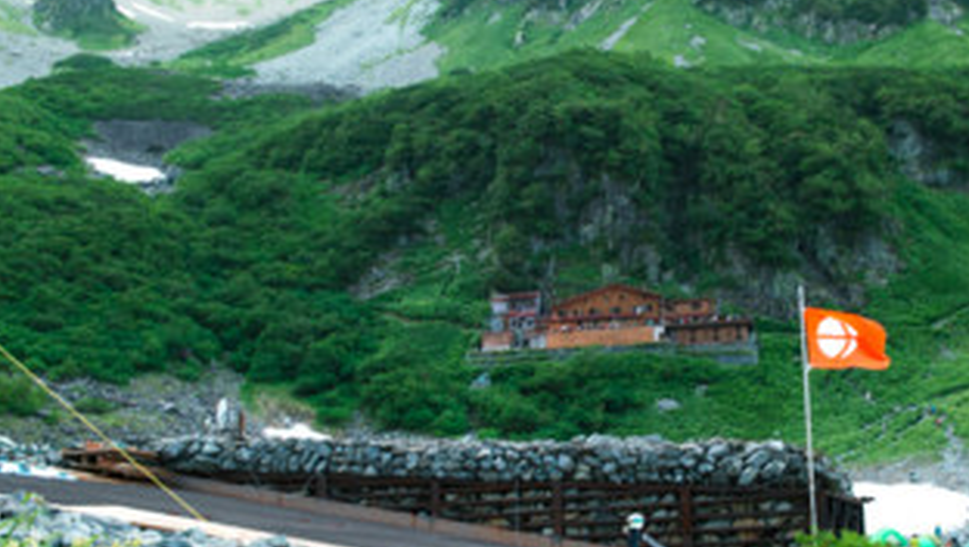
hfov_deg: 37.7
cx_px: 559
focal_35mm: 55
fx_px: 1414
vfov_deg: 21.8
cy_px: 340
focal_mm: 24.2
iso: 100
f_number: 5
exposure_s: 1/40
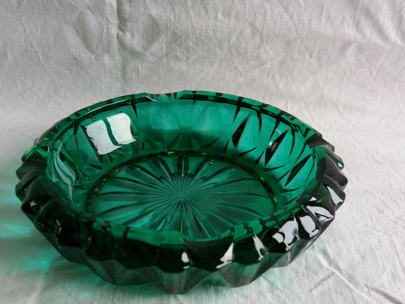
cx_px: 183
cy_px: 187
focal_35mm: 42
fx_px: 491
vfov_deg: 34.2
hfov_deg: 44.7
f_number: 1.9
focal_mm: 3.7
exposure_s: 1/50
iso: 64
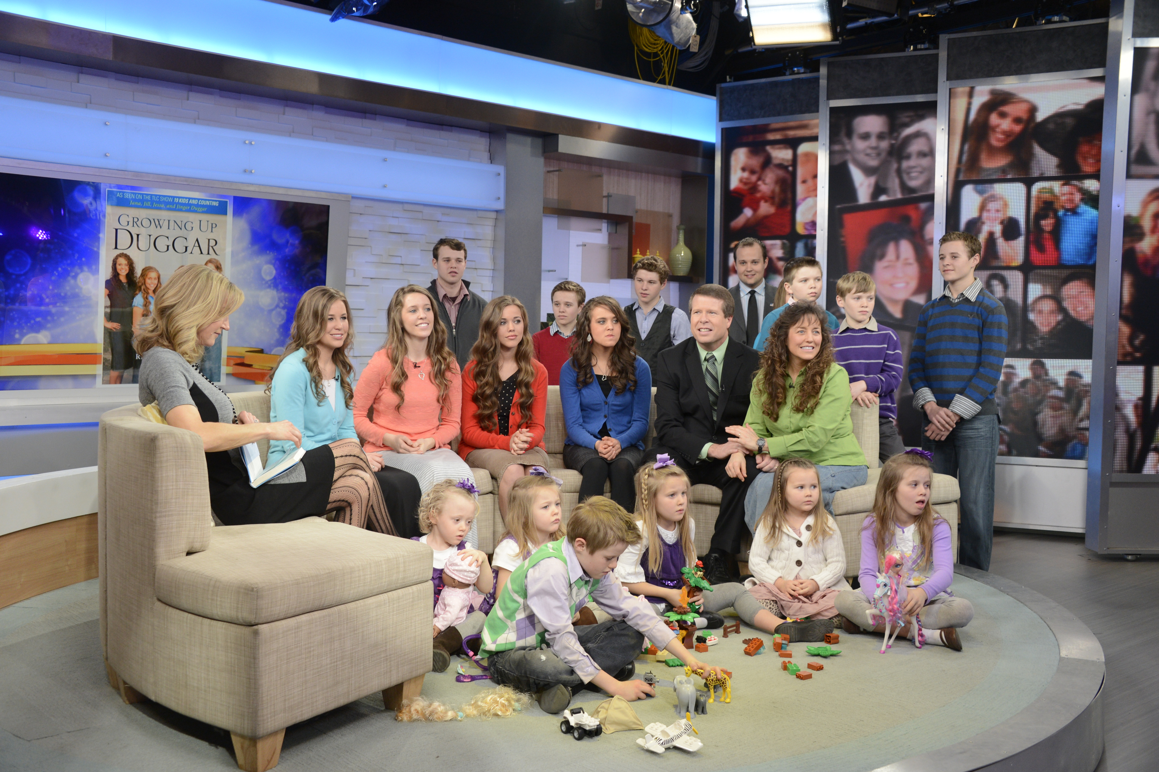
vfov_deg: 36.8
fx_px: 1158
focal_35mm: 36
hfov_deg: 53.2
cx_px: 580
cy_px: 386
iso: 1600
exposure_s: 1/160
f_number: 5.6
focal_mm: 36
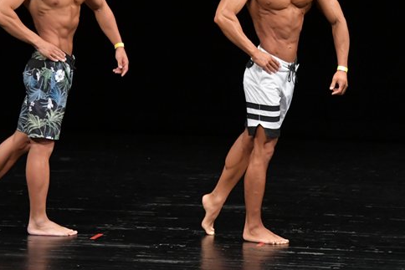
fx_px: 4591
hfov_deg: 5.1
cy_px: 64
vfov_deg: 3.4
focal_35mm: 408
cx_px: 241
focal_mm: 170
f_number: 5.6
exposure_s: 1/400
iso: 3200
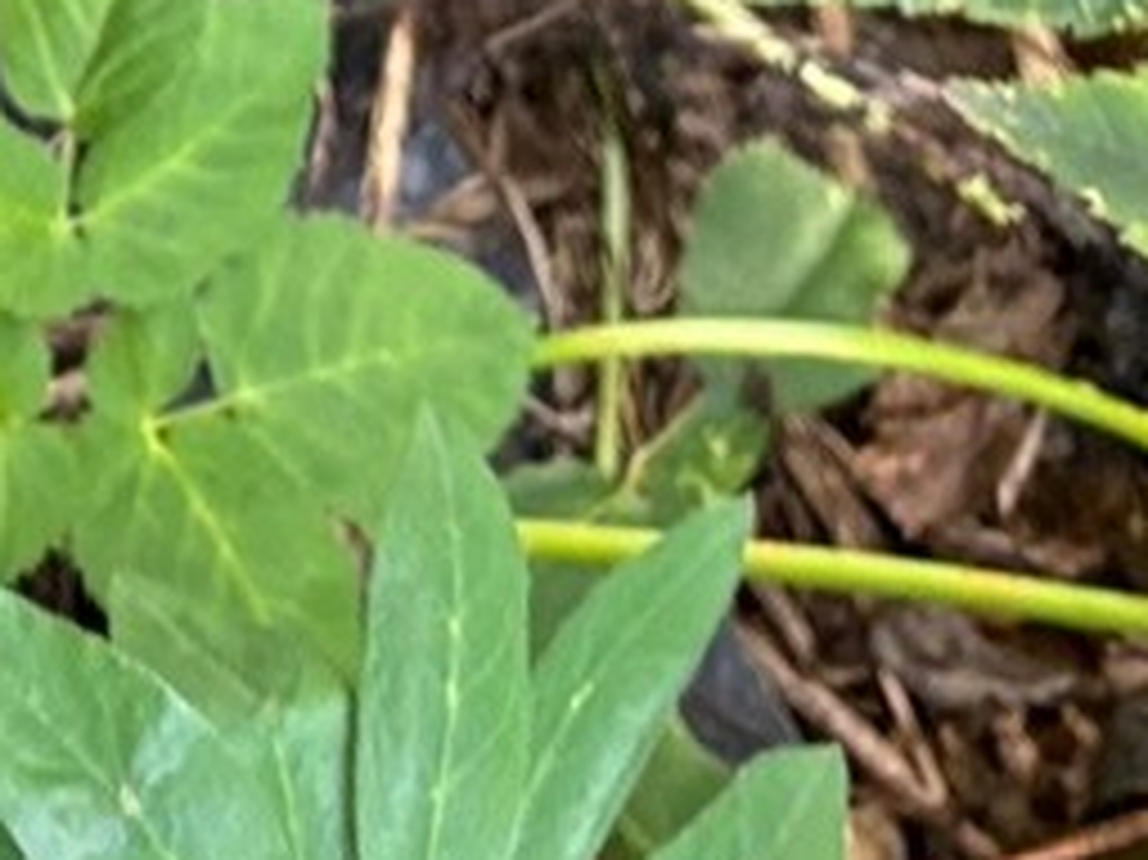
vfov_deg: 8.8
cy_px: -1436
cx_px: -653
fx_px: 4873
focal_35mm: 147
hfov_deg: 12.7
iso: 160
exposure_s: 1/60
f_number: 1.6
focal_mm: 5.96
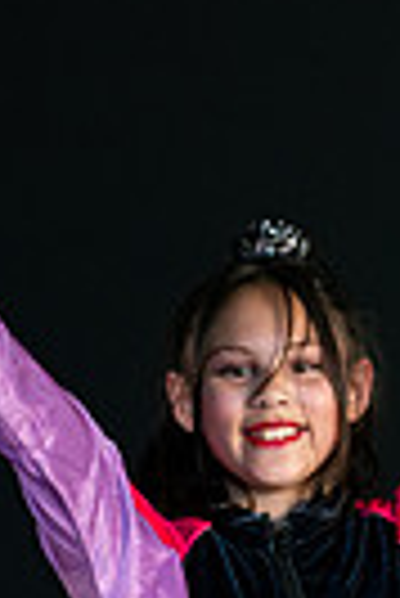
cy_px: 585
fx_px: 4554
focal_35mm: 274
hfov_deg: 5.0
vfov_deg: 7.5
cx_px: 337
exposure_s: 1/250
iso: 3200
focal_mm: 81
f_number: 4
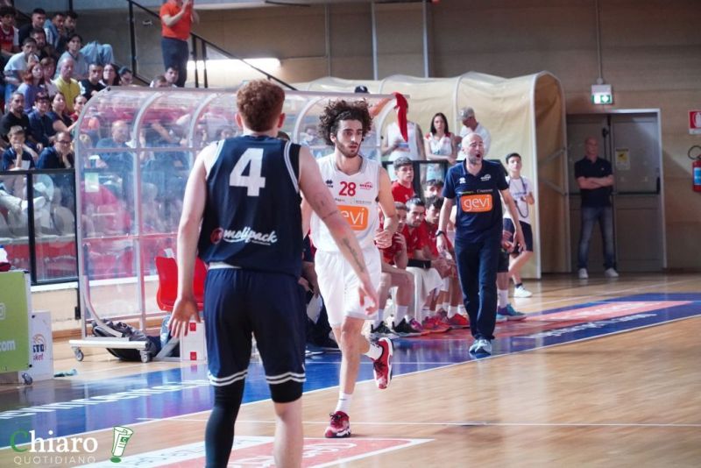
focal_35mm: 136
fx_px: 2659
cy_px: 234
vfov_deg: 10.1
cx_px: 350
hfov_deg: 15.0
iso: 5000
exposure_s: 1/500
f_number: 4
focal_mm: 91
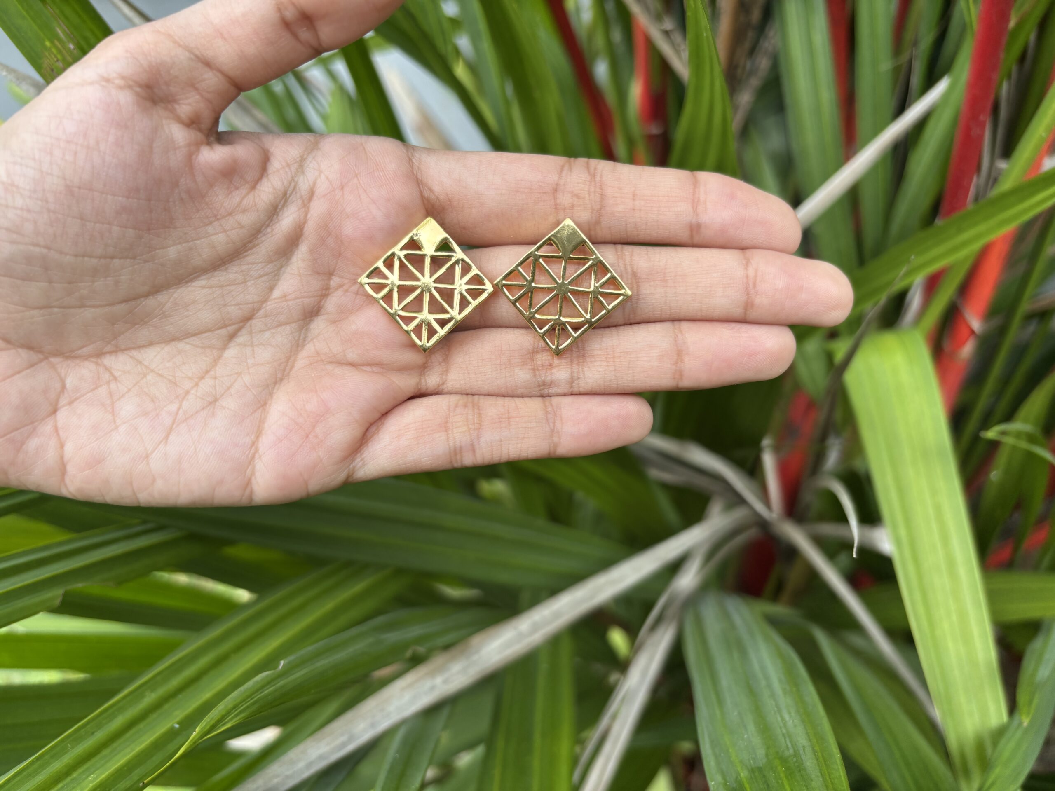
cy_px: 396
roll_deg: +1.3
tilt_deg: -39.8
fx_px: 792
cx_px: 528
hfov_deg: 67.3
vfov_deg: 53.1
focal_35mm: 26
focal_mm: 5.96
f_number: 1.6
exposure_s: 1/126
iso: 32
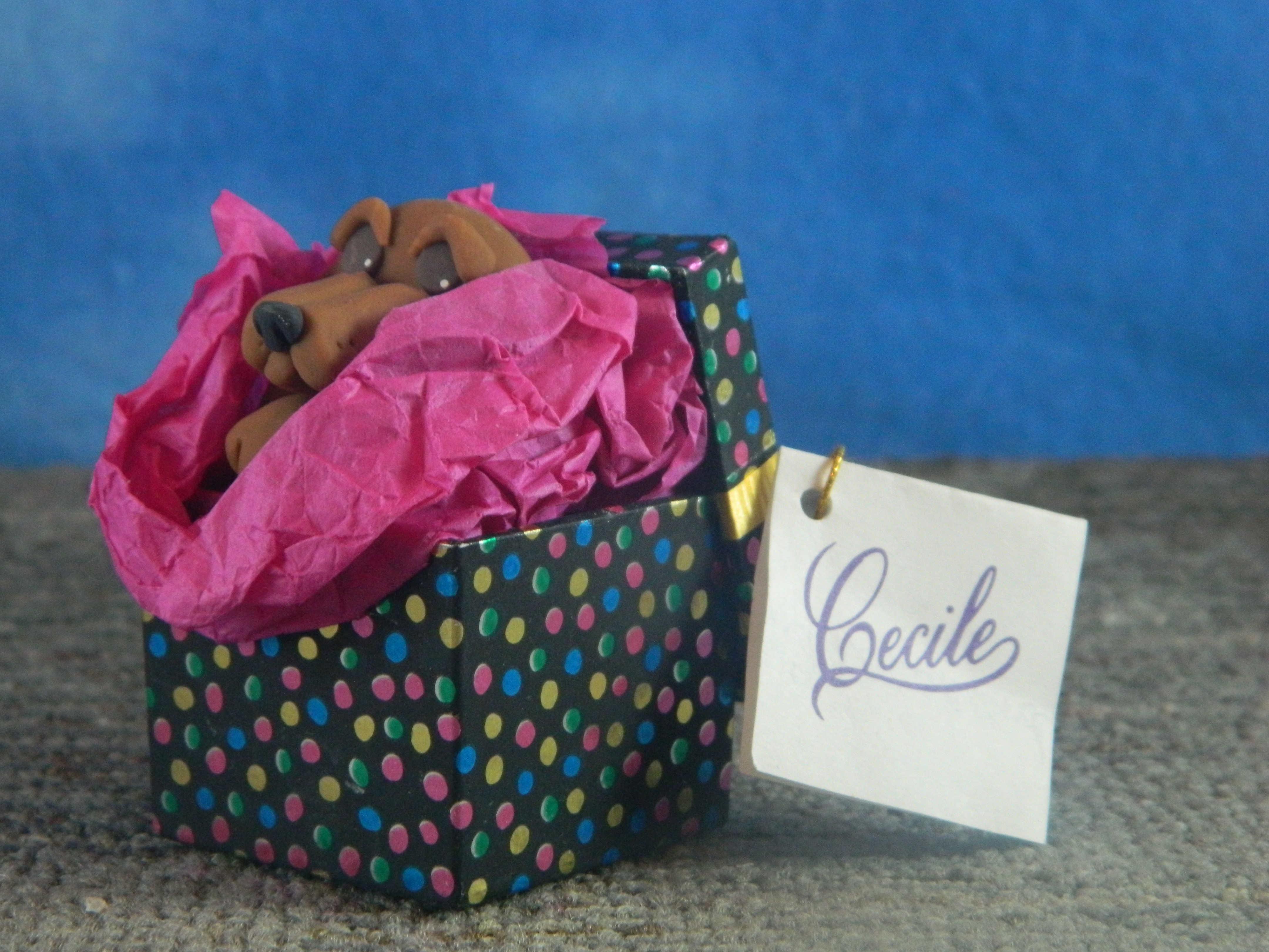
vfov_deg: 14.4
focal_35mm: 103
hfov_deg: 19.1
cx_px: 634
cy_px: 476
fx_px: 3776
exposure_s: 1/25
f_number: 4.5
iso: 400
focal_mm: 18.6
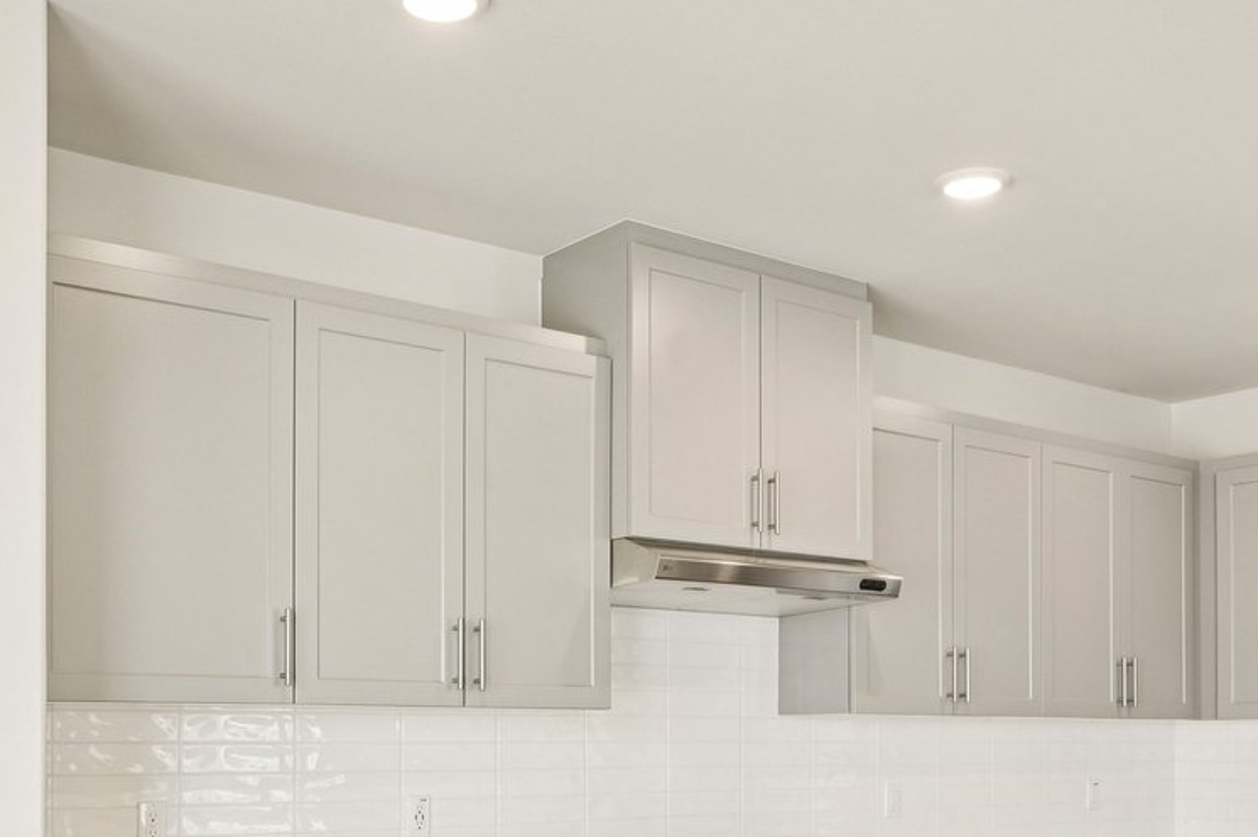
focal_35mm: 45
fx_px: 1585
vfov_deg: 28.6
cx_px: 579
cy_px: 725
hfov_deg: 43.3
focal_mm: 16.5
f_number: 8
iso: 400
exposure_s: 1/20
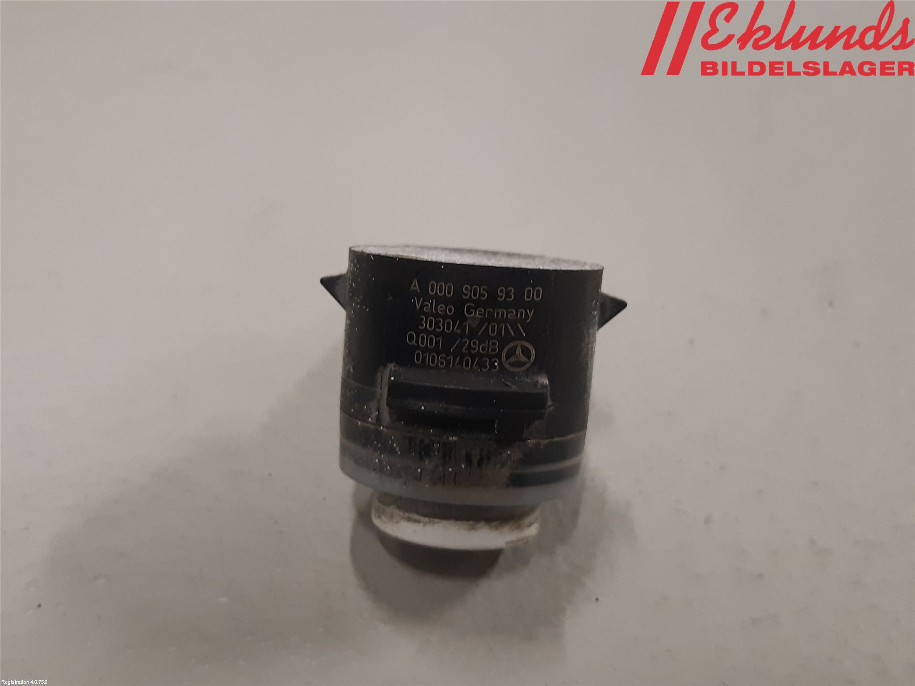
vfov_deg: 53.1
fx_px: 687
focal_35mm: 26
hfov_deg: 67.3
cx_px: 458
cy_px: 343
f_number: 1.7
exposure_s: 1/50
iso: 160
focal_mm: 3.93
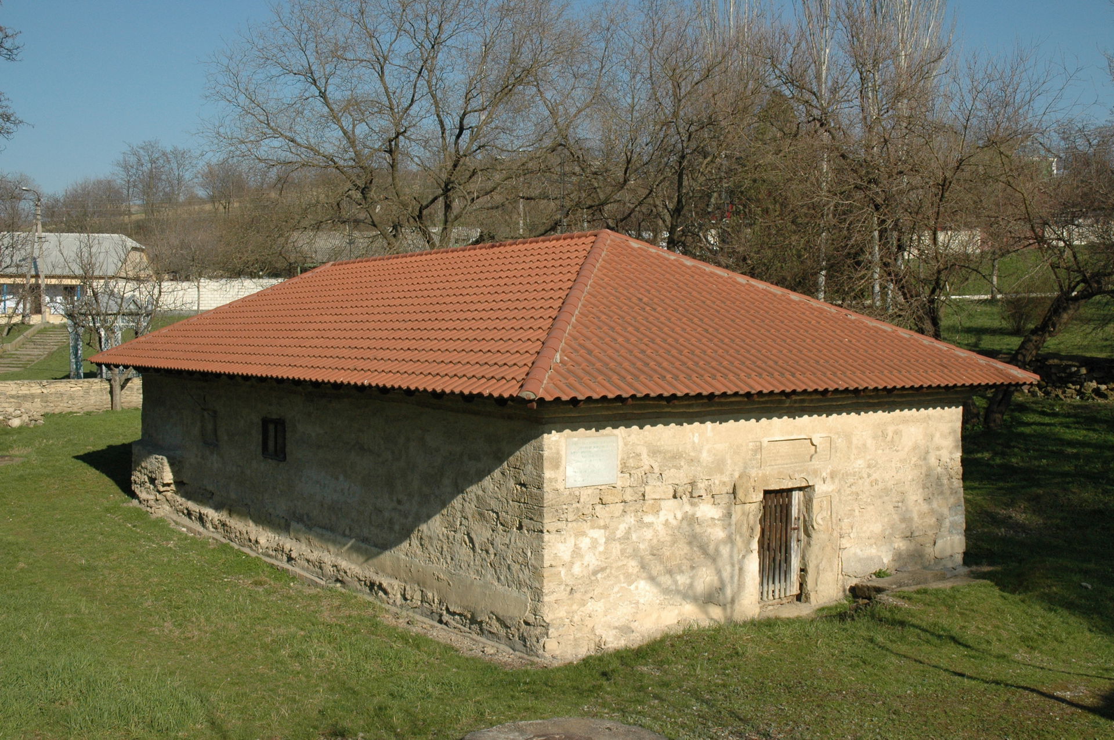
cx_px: 557
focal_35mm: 38
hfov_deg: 51.3
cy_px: 370
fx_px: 1159
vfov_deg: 35.4
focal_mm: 25
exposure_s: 1/500
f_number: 11
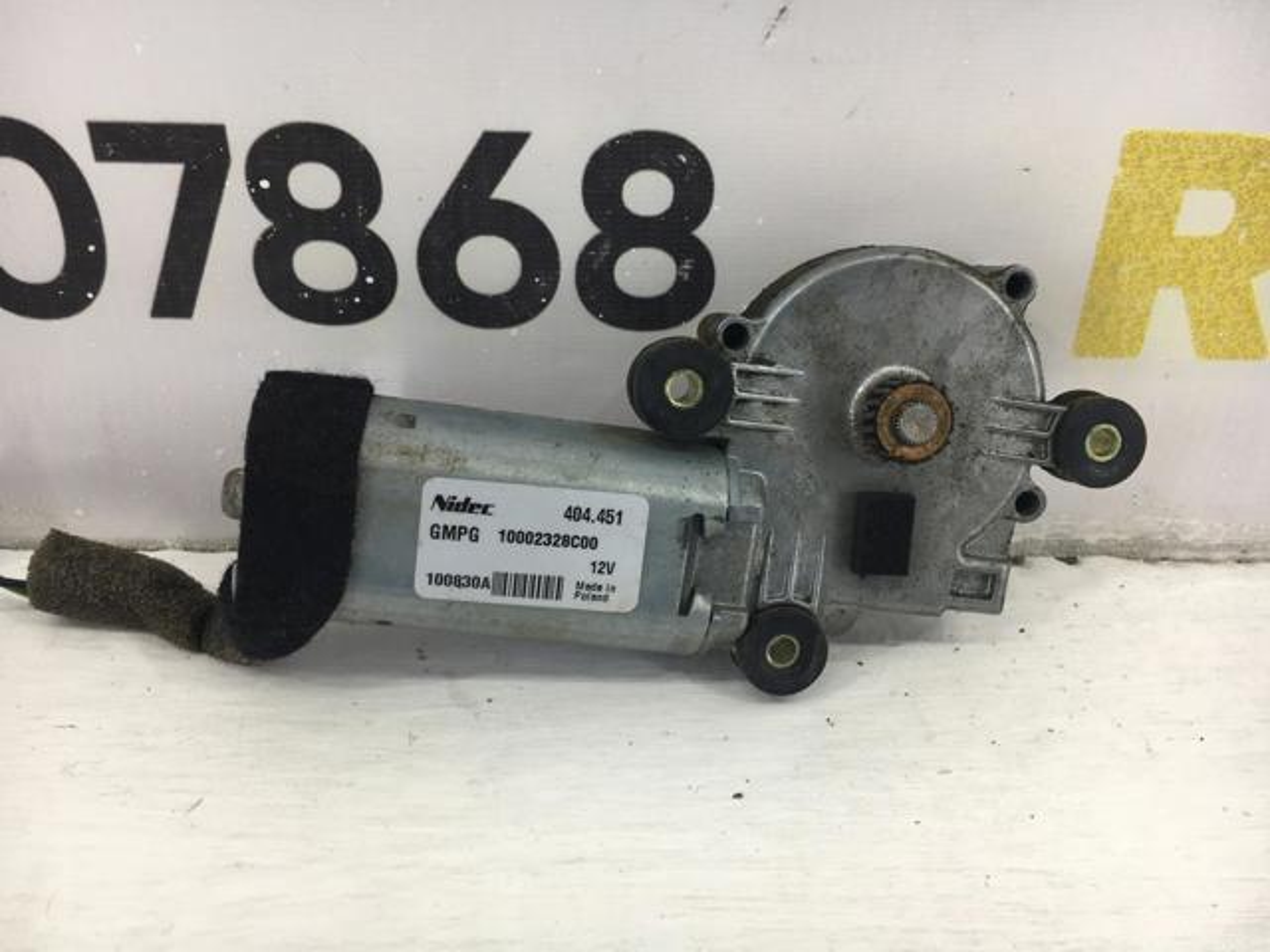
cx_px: 635
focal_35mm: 29
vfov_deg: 48.2
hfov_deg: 61.7
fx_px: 1064
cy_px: 476
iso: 32
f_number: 2.2
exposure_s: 1/50
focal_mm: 4.15
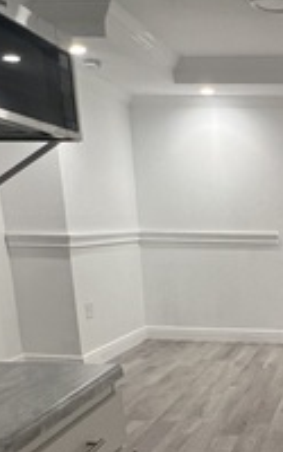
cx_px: 315
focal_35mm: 46
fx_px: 568
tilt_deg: -19.2
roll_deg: +0.0
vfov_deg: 39.1
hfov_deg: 25.8
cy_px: 440
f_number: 1.8
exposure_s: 1/60
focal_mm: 1.57
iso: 125
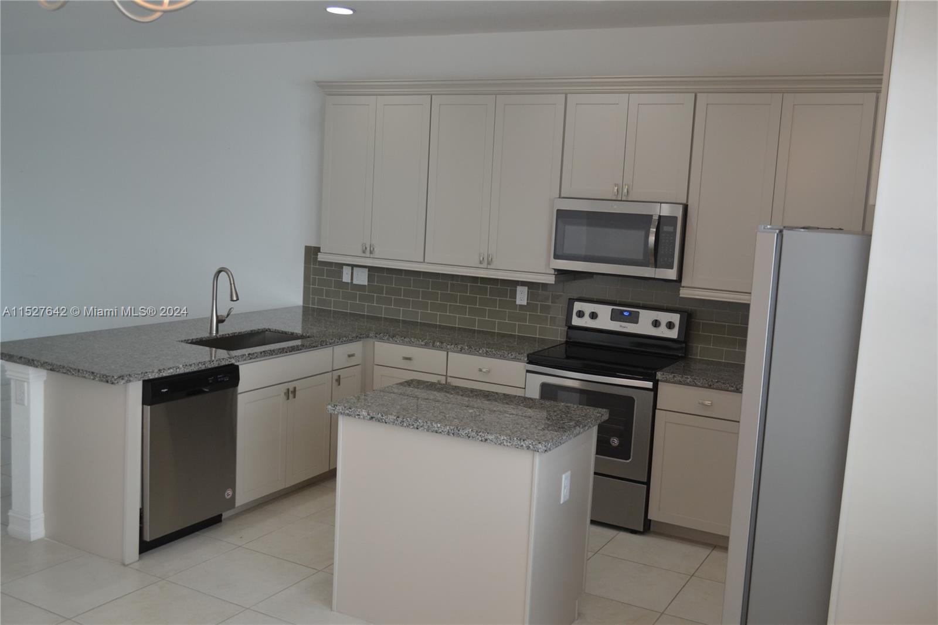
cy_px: 312
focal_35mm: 33
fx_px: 860
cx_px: 469
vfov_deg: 40.0
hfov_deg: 57.2
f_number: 4.5
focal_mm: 22
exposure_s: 1/80
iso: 400
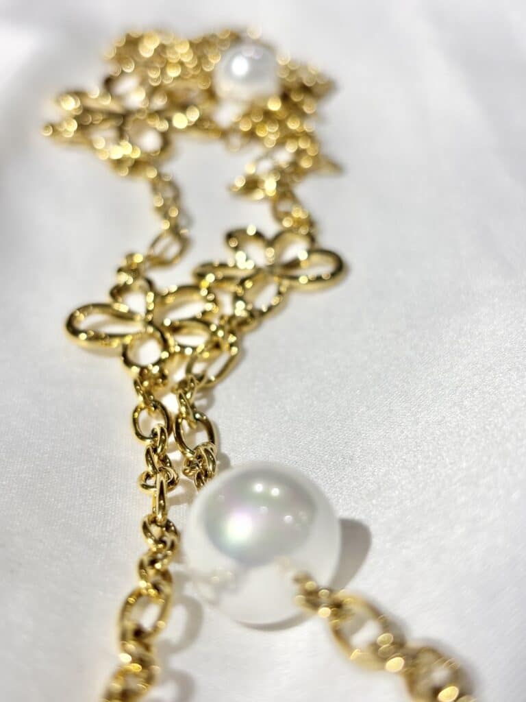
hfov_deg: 28.0
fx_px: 1054
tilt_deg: -33.7
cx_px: 263
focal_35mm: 52
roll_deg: +8.6
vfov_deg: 36.8
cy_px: 351
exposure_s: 1/262
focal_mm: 5.96
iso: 32
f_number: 1.6
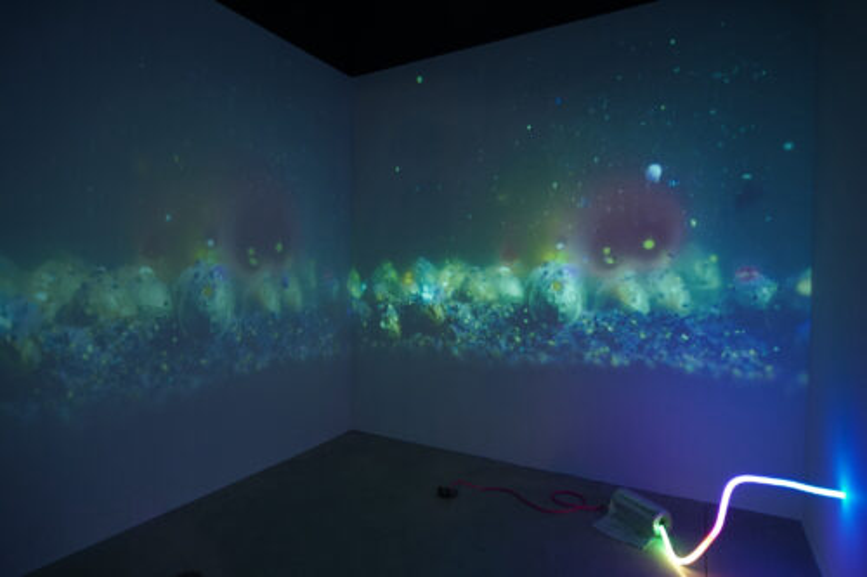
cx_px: 434
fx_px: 481
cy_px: 288
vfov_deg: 61.9
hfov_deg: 84.0
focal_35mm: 20
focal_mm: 20
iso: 2500
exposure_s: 1/30
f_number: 6.3
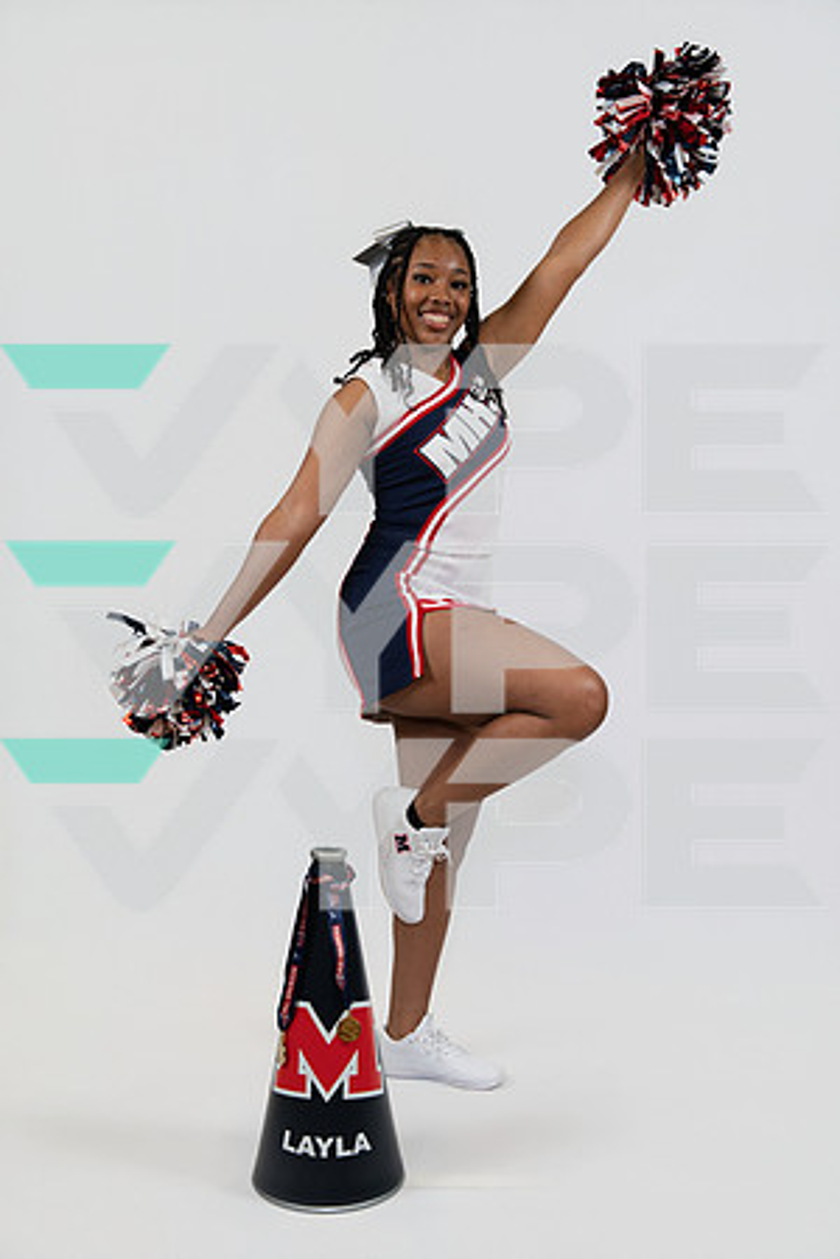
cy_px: 630
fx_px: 1354
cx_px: 420
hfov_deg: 34.5
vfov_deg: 49.9
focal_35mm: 39
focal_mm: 38.7
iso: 400
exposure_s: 1/125
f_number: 4
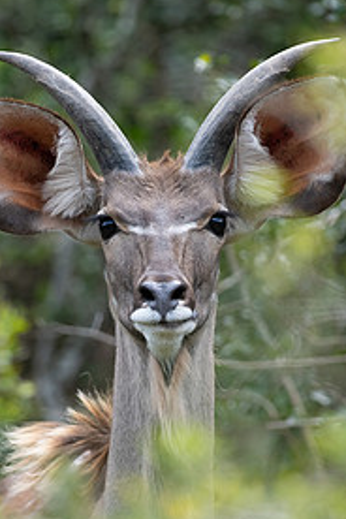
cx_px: 145
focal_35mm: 980
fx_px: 14127
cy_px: 337
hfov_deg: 1.4
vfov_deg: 2.1
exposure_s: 1/1000
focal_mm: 600
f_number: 7.1
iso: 800
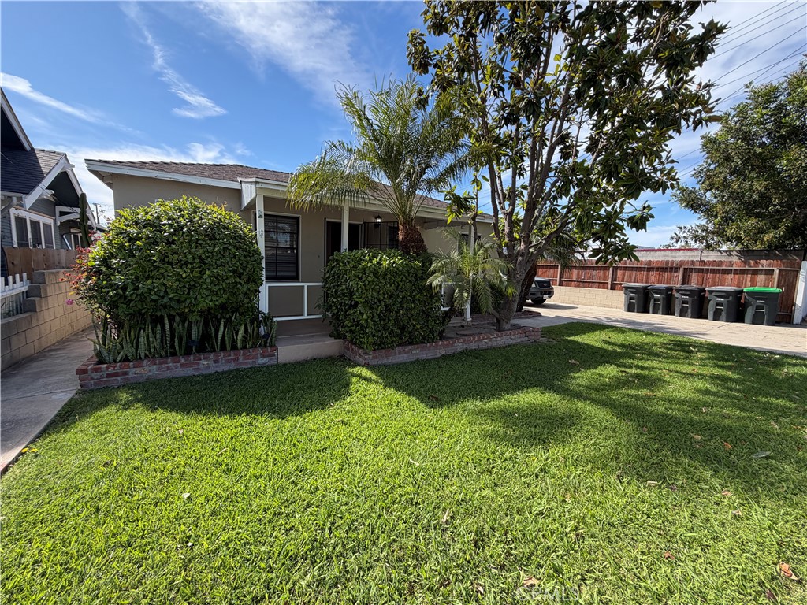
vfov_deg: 85.7
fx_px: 326
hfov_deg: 102.1
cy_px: 302
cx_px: 404
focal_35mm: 14
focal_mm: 2.22
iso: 40
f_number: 2.2
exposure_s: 1/554
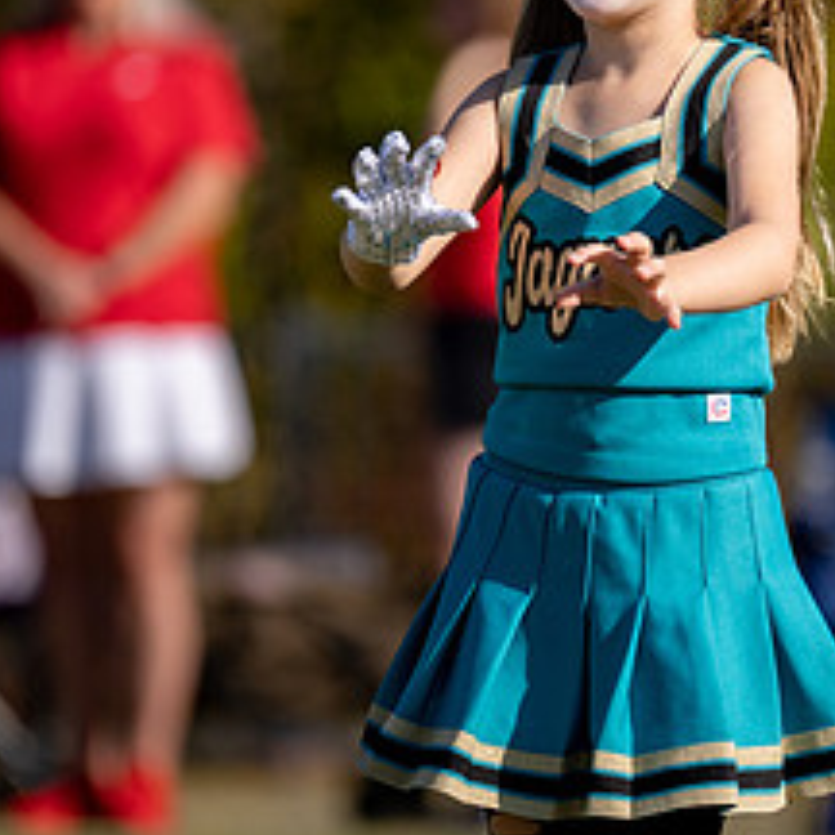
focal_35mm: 563
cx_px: 537
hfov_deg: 3.1
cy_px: 339
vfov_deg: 3.1
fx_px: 15365
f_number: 2.8
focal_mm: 200
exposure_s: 1/5000
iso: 100
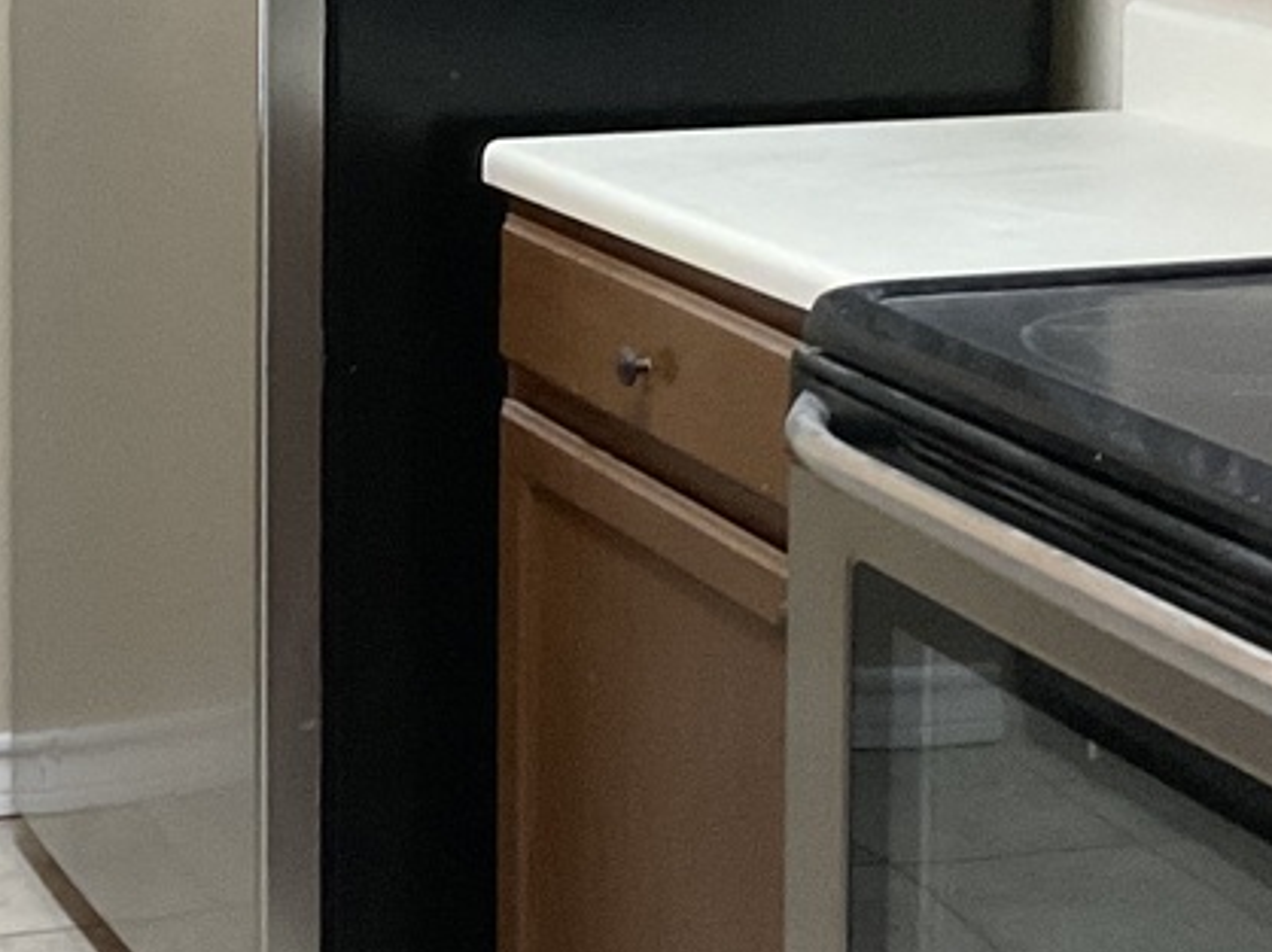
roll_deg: +1.0
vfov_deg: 14.5
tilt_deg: -6.3
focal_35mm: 100
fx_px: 3672
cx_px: -253
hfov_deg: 18.6
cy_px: -64
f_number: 1.8
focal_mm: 3
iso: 160
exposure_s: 1/60
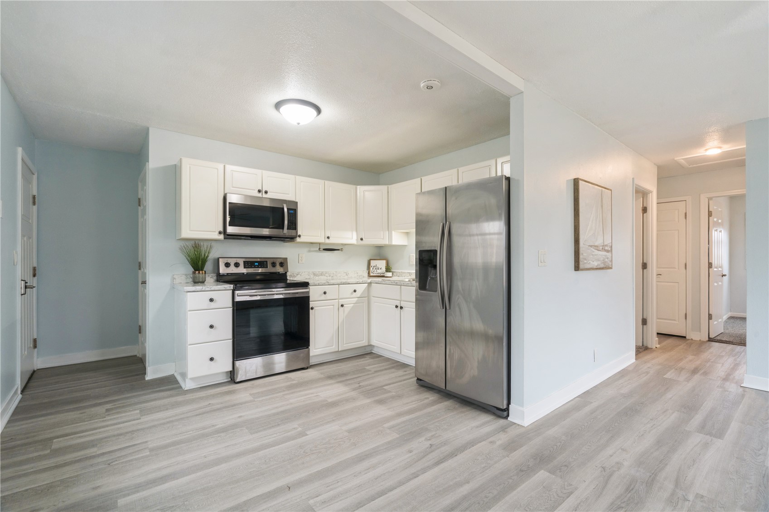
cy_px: 256
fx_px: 342
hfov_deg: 96.7
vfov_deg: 73.7
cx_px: 384
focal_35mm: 16
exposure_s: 1/4
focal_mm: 16
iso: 400
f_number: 10
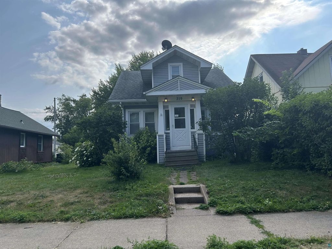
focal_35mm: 26
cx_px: 166
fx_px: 249
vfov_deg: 53.1
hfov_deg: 67.3
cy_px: 124
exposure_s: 1/5319
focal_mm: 5.7
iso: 50
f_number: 1.5
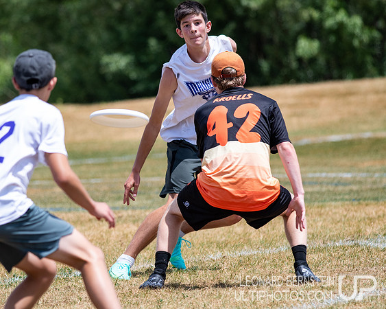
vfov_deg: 2.7
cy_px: 172
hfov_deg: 3.4
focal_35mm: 563
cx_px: 129
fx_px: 6432
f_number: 5
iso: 400
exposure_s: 1/2500
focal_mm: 300
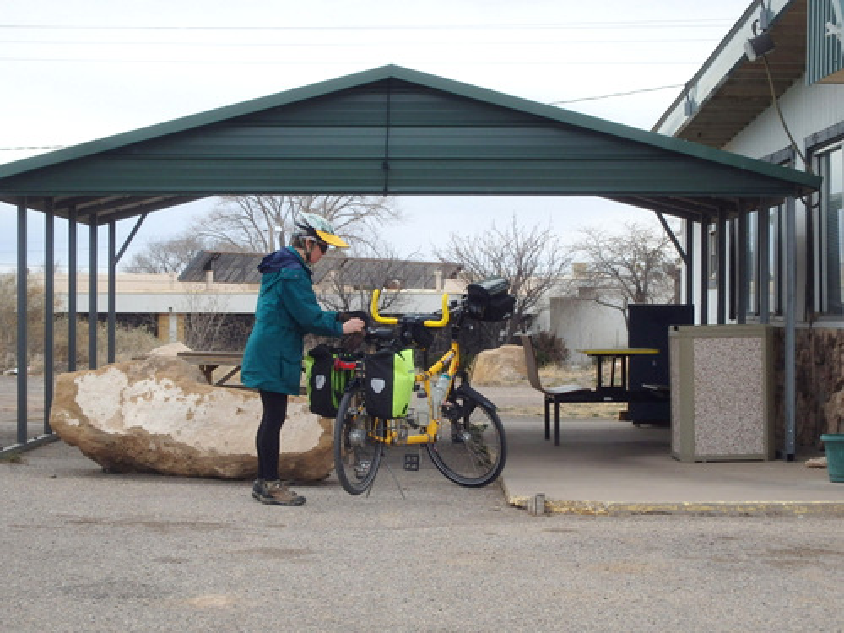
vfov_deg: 16.4
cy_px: 316
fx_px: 2194
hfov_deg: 21.8
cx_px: 422
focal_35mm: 90
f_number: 4.6
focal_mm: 16.1
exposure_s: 1/640
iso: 125
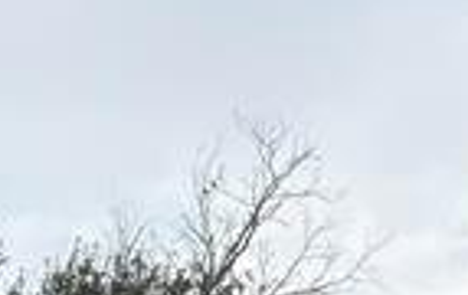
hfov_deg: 9.8
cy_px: 1013
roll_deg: +0.1
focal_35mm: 197
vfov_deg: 6.0
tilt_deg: +1.3
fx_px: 2518
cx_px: -481
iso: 64
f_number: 1.6
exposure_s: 1/1196
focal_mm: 5.96
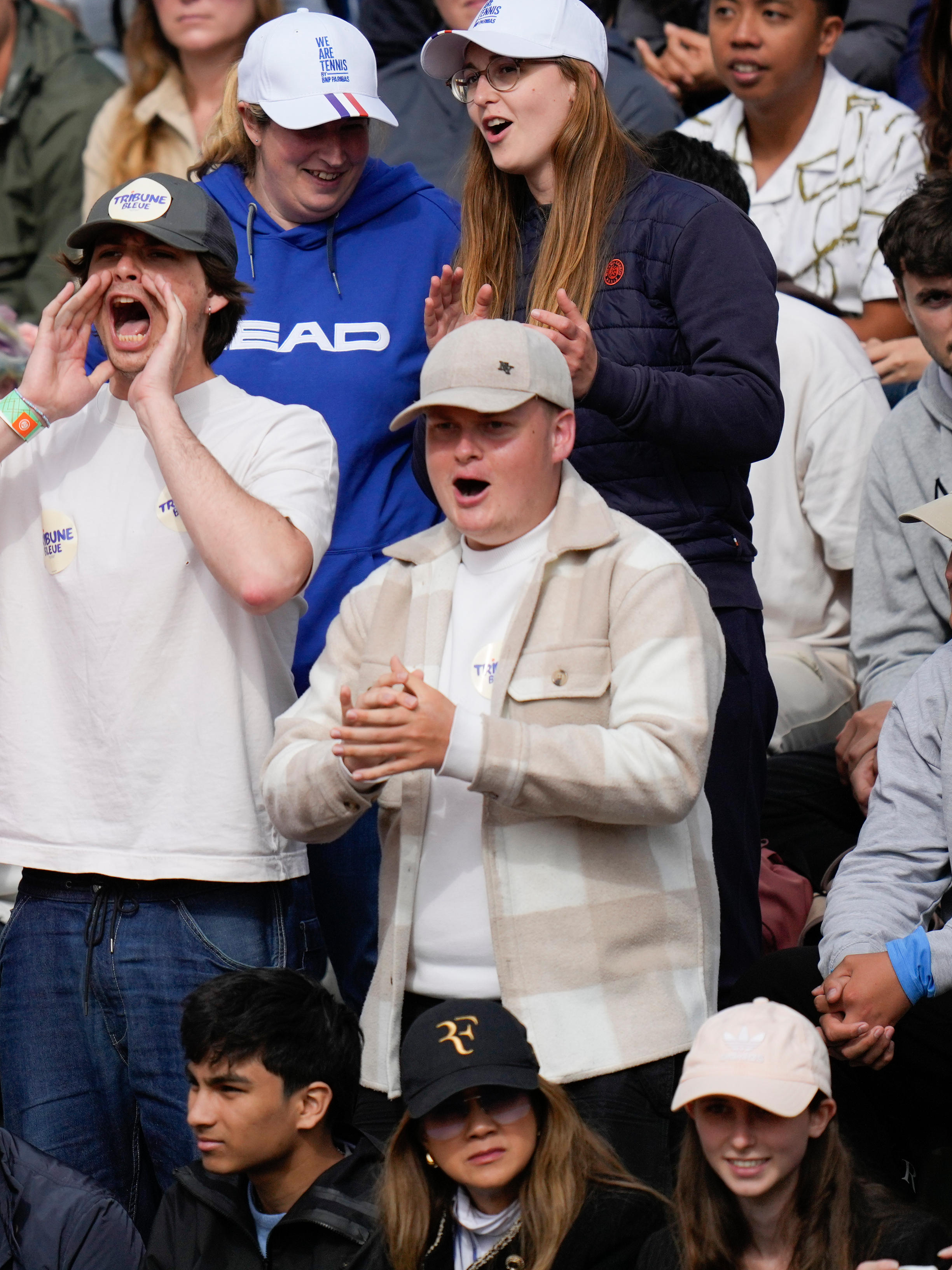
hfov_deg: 2.5
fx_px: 21597
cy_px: 624
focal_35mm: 589
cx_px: 30
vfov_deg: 3.4
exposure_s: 1/10000
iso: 400
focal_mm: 400
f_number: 2.8
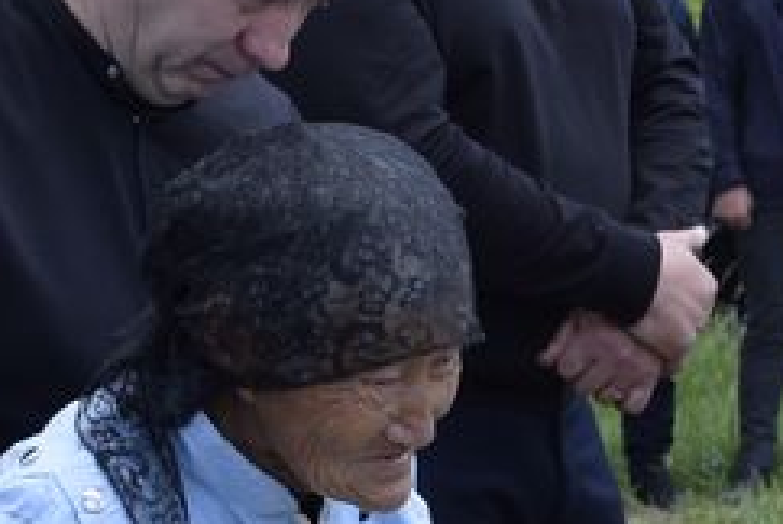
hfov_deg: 15.5
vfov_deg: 10.2
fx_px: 2831
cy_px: 781
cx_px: 744
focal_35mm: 130
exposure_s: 1/250
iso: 250
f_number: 8
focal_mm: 28
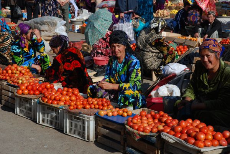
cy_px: 77
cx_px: 115
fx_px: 479
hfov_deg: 27.0
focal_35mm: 75
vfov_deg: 18.2
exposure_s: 1/320
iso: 100
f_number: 8
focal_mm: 50
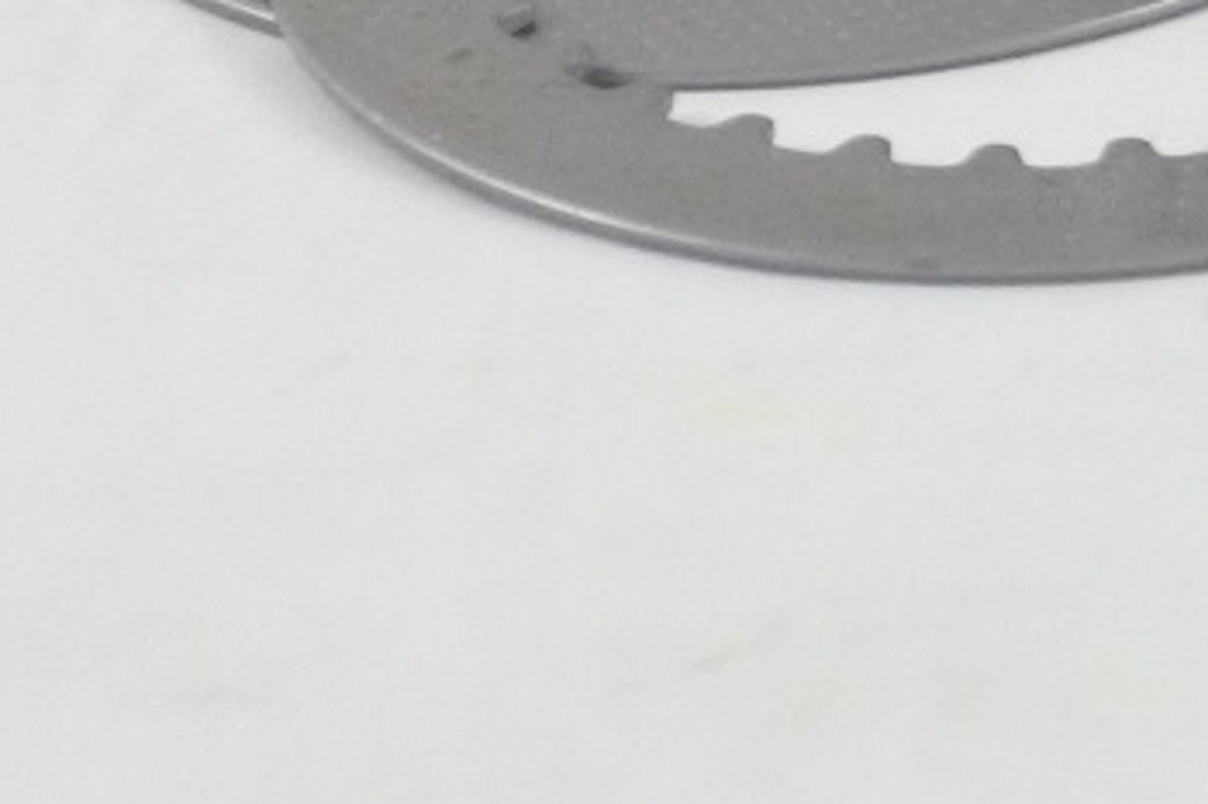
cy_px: -1201
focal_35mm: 177
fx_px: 5936
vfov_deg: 7.2
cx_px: 1964
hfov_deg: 11.0
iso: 400
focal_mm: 12.6
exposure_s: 1/125
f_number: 3.8
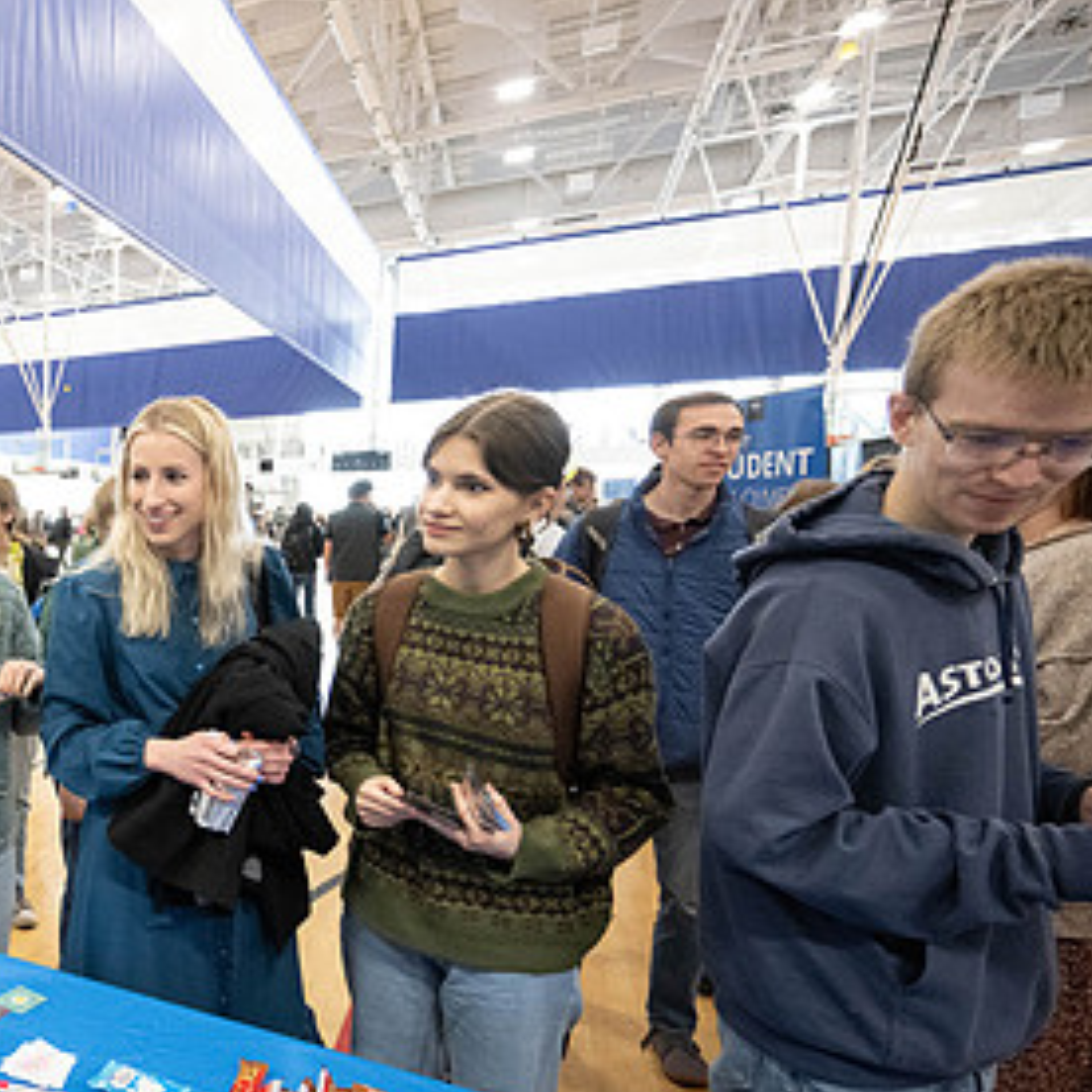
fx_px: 892
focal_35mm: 25
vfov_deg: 62.6
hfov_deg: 50.6
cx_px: -4
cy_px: 635
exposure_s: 1/250
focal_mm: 14
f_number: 4
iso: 5000
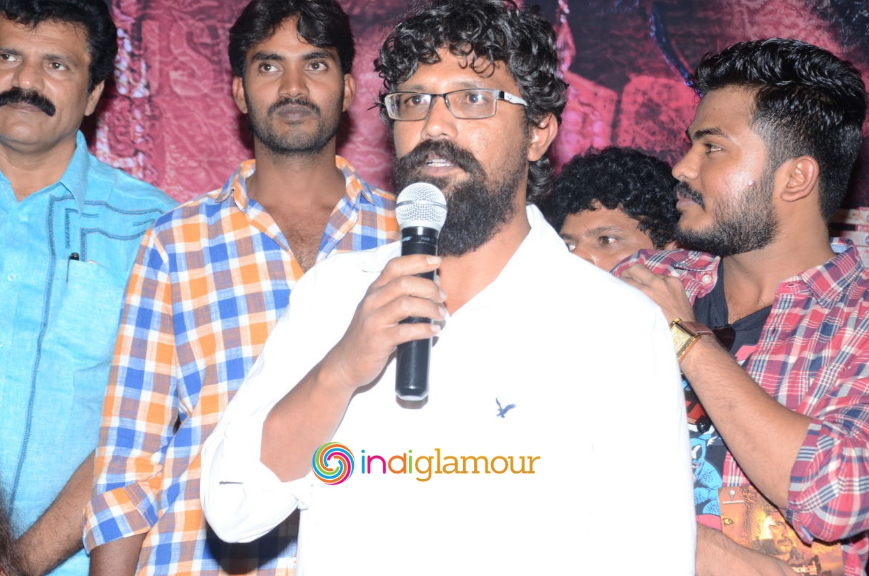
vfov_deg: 14.0
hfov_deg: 21.1
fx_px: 2337
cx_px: 426
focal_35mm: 97
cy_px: 231
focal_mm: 48
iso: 320
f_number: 5.6
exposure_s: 1/200
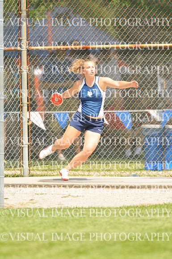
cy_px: 130
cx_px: 86
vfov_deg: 3.3
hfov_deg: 2.2
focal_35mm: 630
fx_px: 4528
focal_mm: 420
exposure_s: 1/1600
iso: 400
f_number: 4
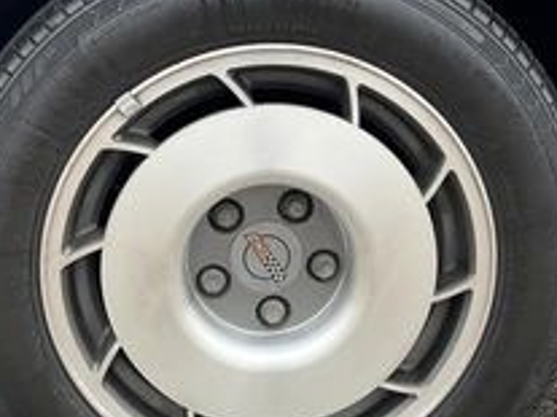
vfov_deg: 26.1
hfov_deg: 34.3
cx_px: 248
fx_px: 901
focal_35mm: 56
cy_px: 183
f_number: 1.8
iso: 20
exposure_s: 1/127
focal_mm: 3
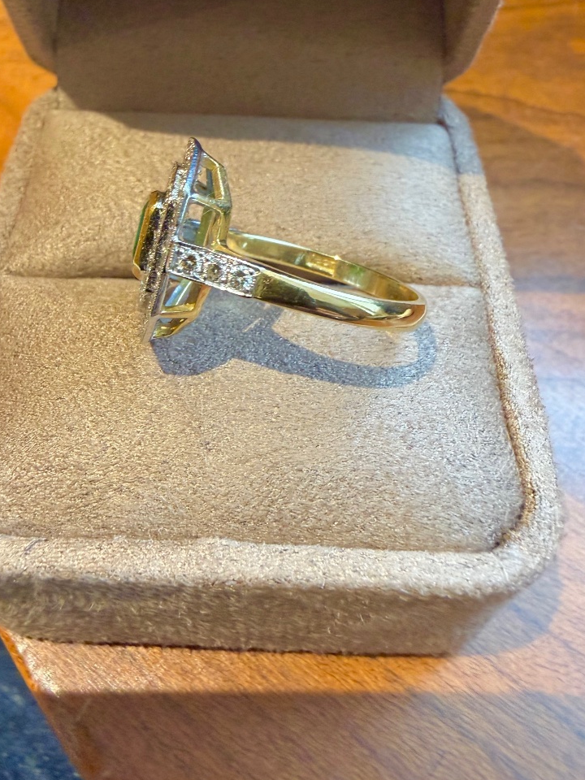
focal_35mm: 30
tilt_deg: -51.9
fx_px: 676
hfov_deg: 46.6
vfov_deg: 59.3
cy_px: 300
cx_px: 241
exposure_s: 1/50
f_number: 2.2
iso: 400
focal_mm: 2.22
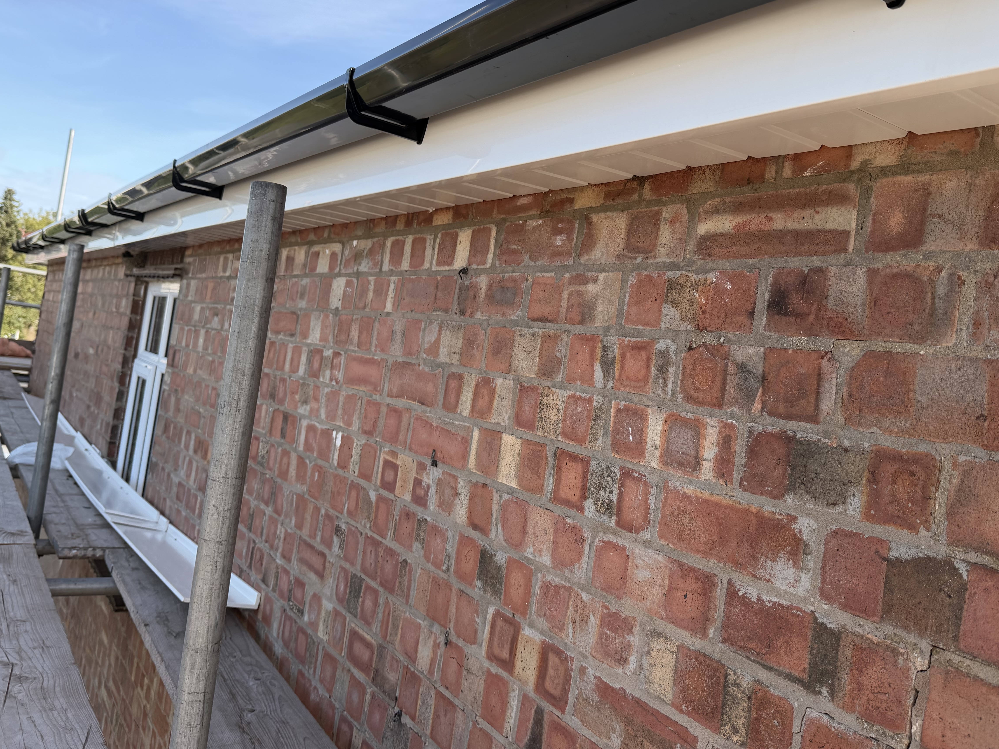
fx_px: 866
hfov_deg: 59.9
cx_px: 521
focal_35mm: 30
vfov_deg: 46.7
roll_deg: -8.0
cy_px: 325
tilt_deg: +2.2
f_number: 1.78
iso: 100
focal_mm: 6.76
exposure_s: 1/1689
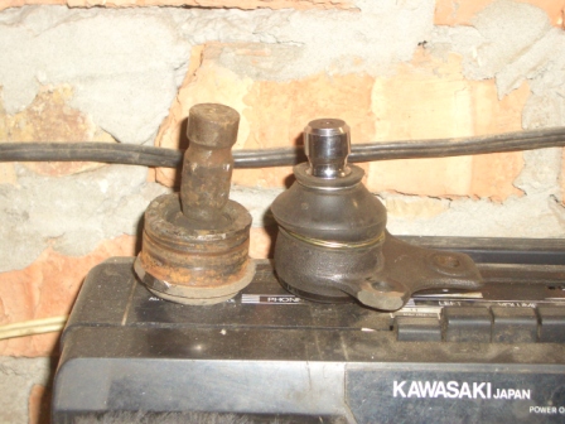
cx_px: 282
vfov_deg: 23.7
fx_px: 1012
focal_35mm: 62
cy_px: 212
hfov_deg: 31.2
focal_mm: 10.2
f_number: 3.5
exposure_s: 1/60
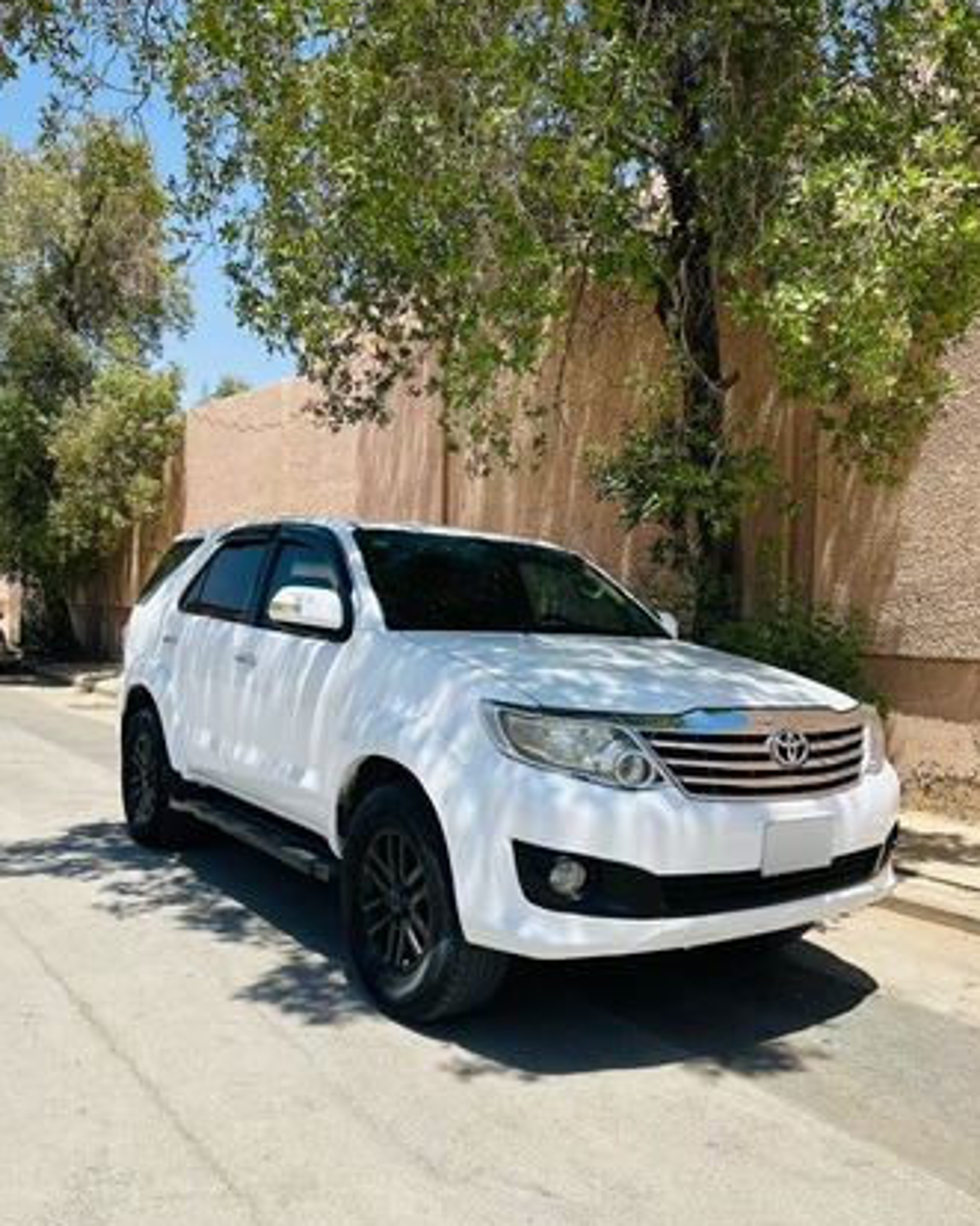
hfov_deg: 51.5
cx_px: 505
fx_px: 1016
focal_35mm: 28
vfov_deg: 62.1
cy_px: 659
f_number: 1.5
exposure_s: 1/3831
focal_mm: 5.7
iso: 50
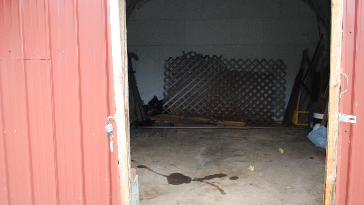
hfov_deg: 56.6
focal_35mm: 35
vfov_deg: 33.7
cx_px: 183
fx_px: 338
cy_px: 104
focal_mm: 22
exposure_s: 1/125
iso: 400
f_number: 4
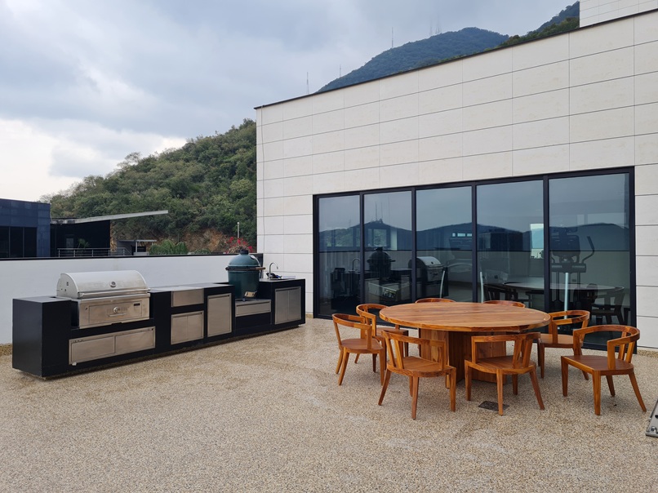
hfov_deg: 67.3
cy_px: 246
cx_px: 329
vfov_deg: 53.0
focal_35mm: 26
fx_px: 494
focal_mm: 5.4
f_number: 1.8
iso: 50
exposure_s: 1/1224
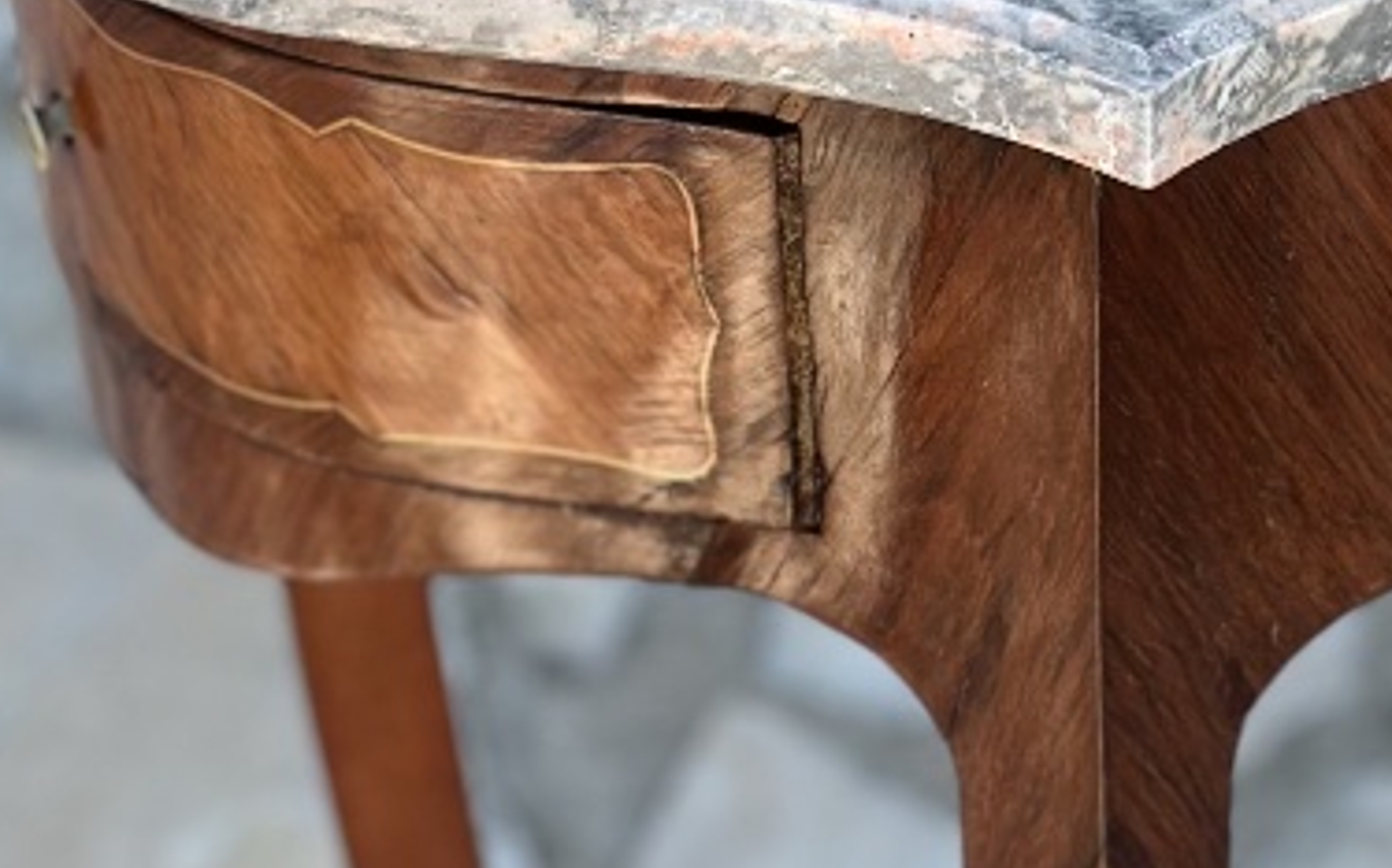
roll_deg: +1.3
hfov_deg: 12.8
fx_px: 6181
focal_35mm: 163
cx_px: 1050
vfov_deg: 8.0
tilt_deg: -42.2
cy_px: 927
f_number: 1.78
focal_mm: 6.86
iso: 80
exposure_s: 1/659
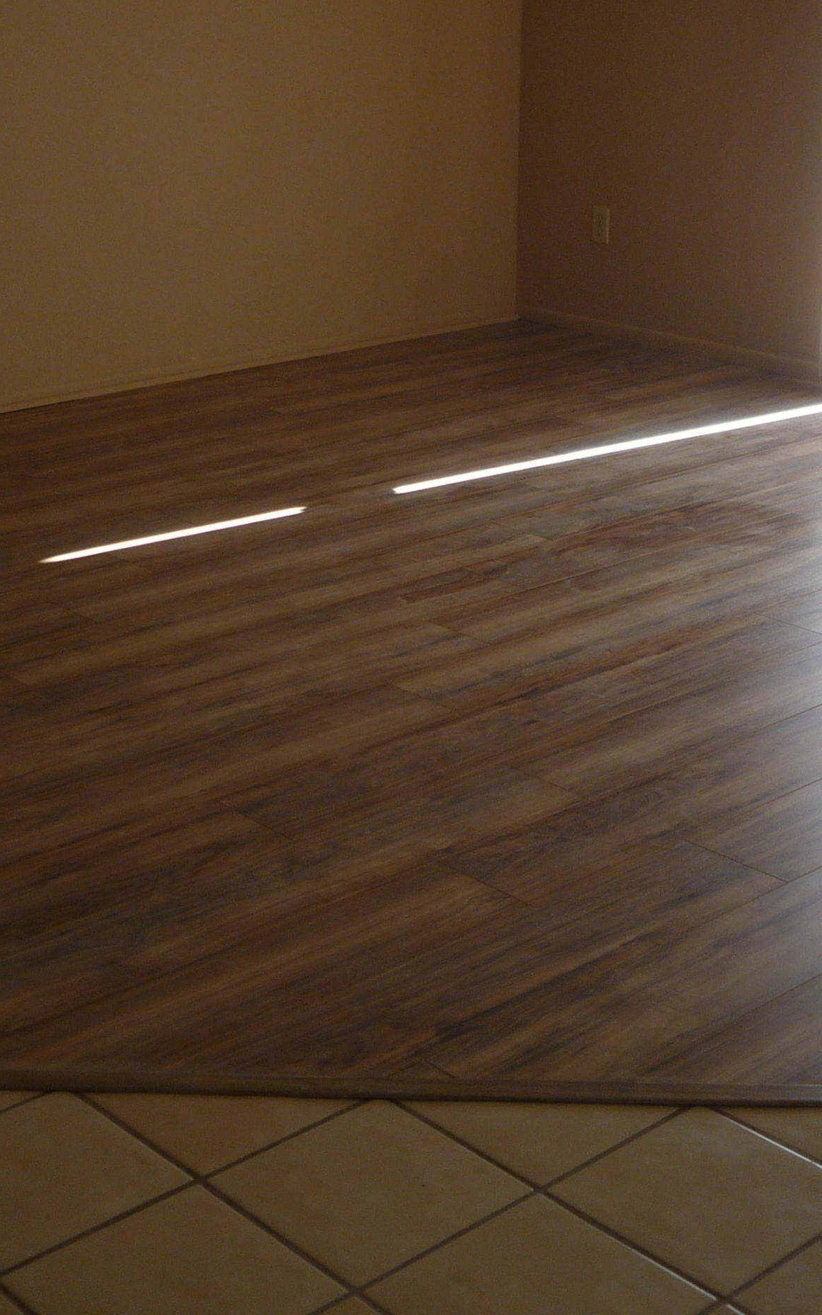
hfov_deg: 23.1
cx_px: 437
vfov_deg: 36.3
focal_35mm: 56
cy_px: 660
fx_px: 2008
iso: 100
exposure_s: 1/80
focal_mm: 5.5
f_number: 2.8
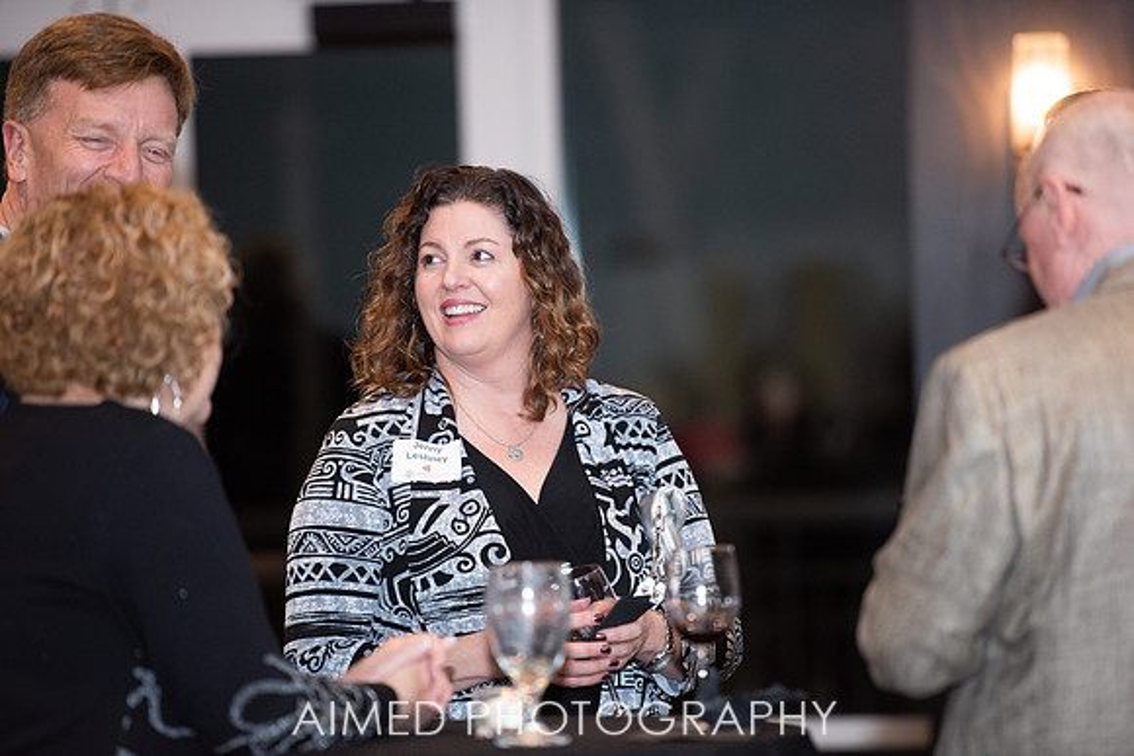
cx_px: 567
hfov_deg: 10.3
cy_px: 378
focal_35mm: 200
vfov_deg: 6.9
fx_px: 6301
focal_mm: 200
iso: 640
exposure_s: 1/200
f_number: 2.8
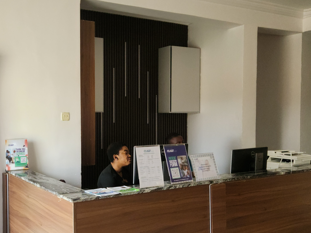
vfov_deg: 33.6
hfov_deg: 43.5
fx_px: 386
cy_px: 124
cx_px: 114
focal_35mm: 43
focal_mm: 5.4
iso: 250
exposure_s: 1/60
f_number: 1.8
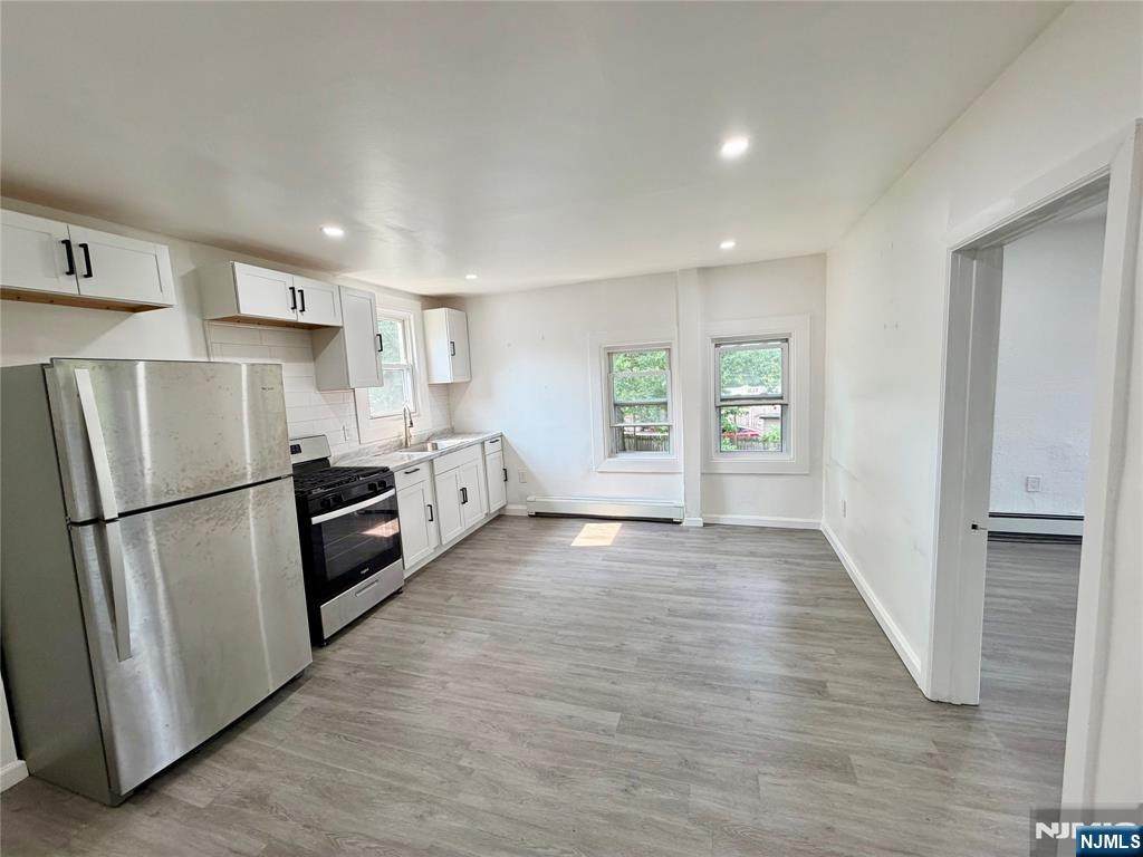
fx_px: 462
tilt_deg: -6.3
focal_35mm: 14
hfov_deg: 102.1
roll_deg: +3.3
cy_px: 428
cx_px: 572
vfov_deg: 85.7
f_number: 2.2
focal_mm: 2.22
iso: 125
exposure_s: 1/120
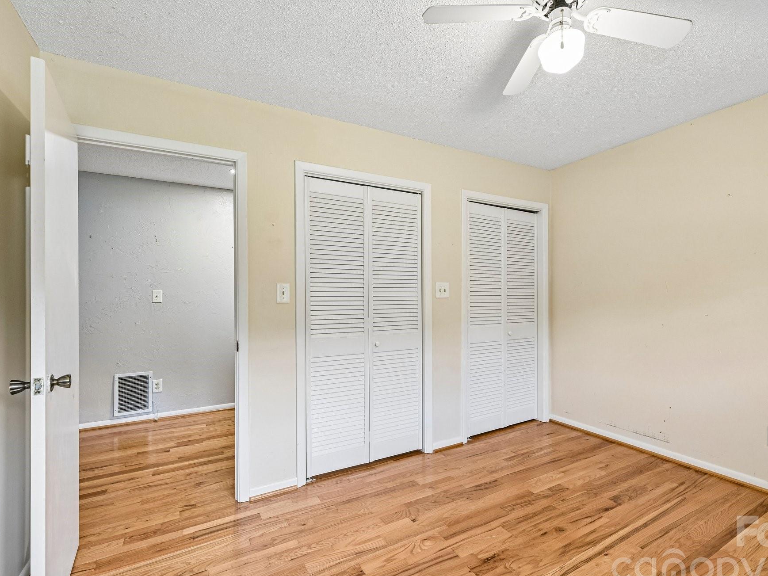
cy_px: 301
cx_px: 425
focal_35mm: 18
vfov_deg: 72.9
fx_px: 390
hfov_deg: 88.8
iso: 400
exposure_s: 1/10
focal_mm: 15.5
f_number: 8
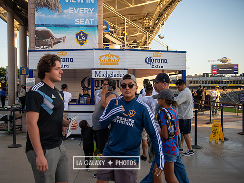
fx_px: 261
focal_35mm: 37
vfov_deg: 38.6
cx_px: 107
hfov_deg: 50.0
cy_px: 91
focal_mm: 34
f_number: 2.8
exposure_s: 1/640
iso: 125
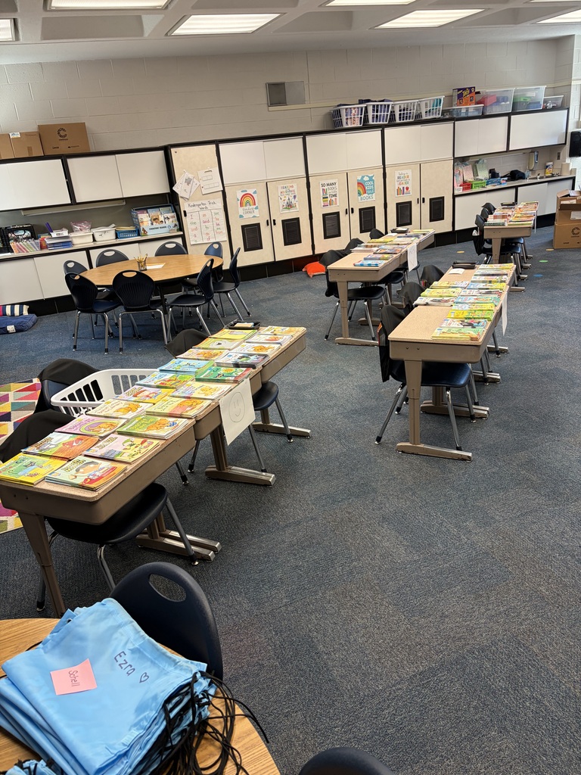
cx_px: 290
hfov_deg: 53.1
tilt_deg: -22.4
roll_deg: +7.2
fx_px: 582
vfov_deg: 67.3
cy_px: 388
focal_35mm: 26
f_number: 1.6
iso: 100
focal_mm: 5.96
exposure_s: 1/60
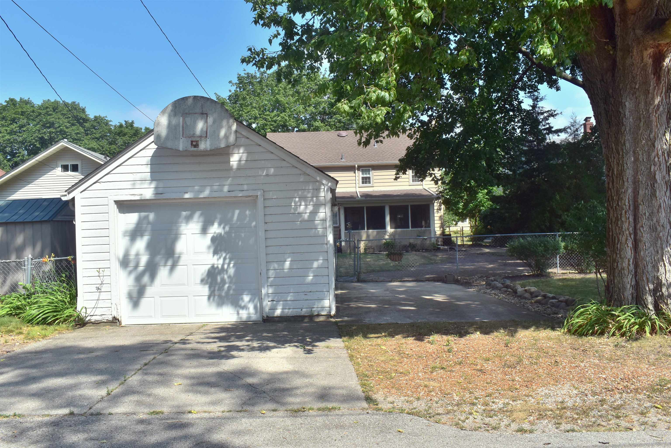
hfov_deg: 59.5
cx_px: 336
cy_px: 224
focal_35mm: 32
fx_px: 587
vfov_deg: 41.7
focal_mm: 21
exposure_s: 1/500
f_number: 11
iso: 400
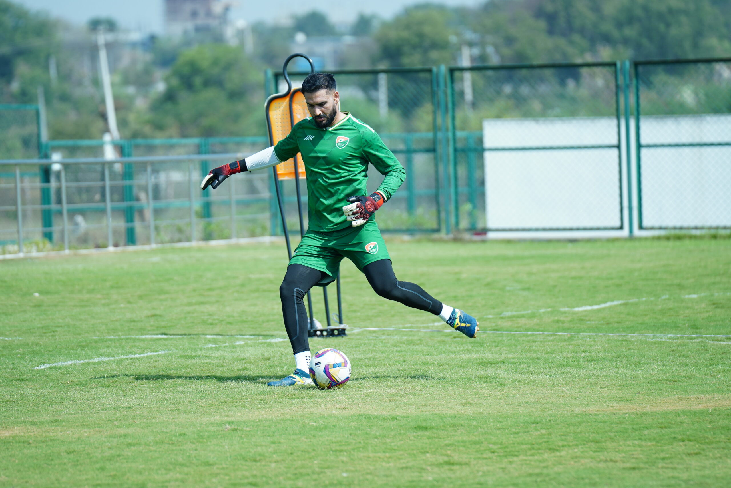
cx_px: 366
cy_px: 244
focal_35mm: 232
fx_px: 4711
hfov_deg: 8.9
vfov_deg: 5.9
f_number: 2.8
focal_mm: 155
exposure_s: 1/1250
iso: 100
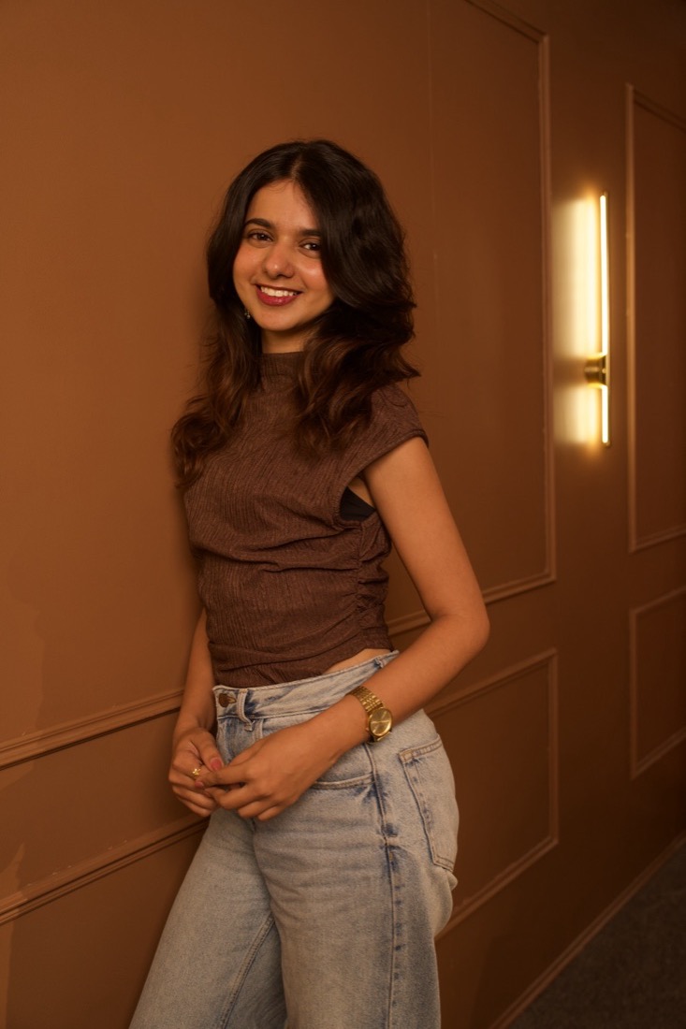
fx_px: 972
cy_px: 514
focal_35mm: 34
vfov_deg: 55.8
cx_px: 343
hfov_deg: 38.9
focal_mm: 34
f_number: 3.5
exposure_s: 1/100
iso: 320
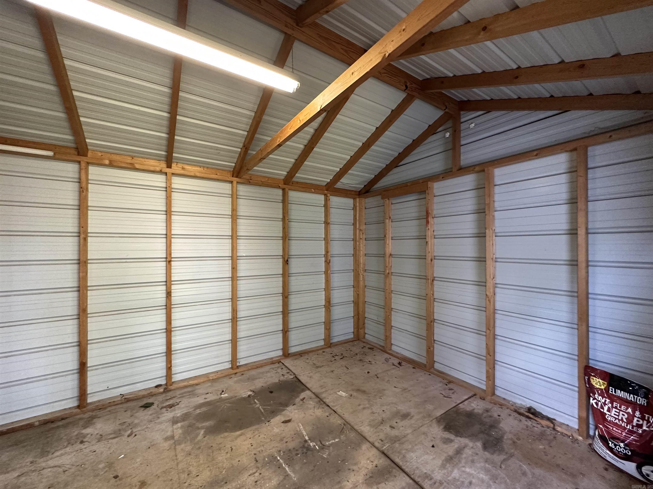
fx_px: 264
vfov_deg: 85.7
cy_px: 244
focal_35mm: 14
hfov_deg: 102.1
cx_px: 326
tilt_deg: +0.3
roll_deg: -0.3
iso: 320
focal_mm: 2.22
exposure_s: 1/77
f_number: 2.2
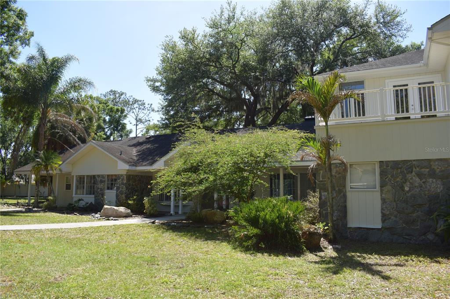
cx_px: 225
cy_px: 150
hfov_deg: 67.4
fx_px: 337
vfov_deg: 47.9
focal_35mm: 27
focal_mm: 18
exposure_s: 1/200
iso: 100
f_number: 8
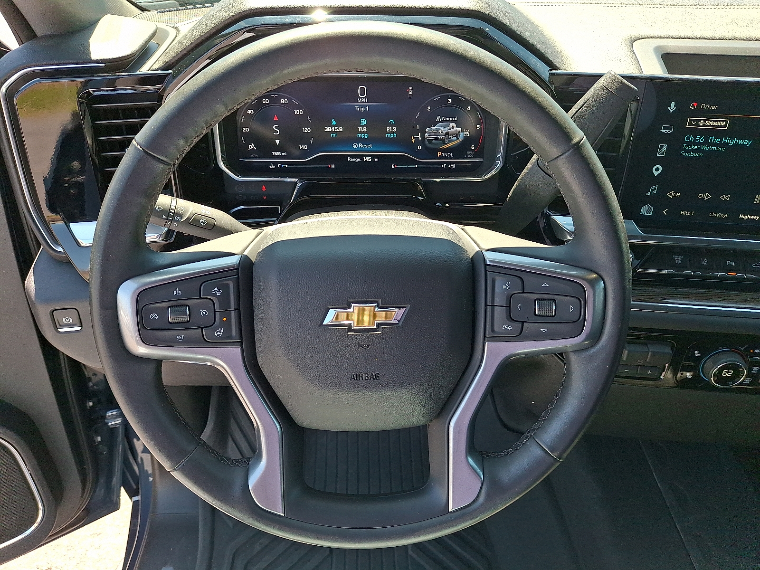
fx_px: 549
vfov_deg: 54.9
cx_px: 380
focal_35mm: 25
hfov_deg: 69.4
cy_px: 285
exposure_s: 1/303
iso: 30
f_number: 1.8
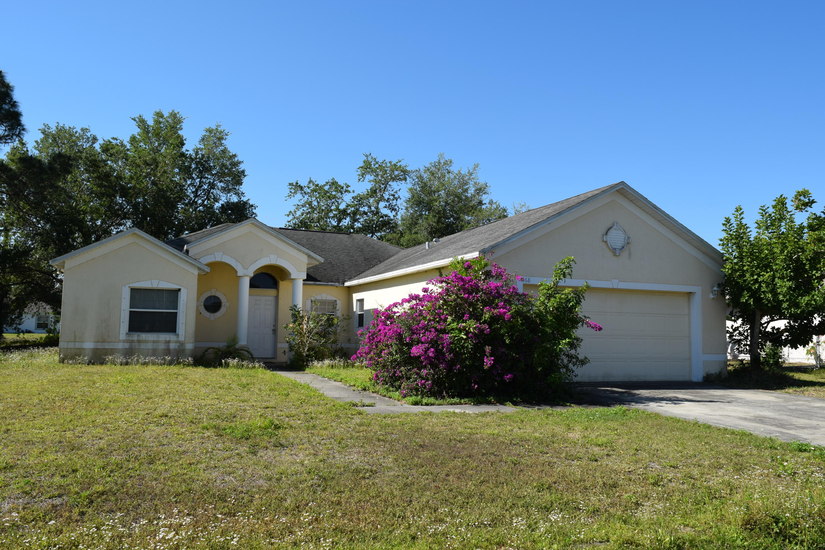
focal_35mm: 30
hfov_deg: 61.9
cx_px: 412
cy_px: 275
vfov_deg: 43.6
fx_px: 687
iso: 200
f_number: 10
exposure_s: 1/400
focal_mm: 20
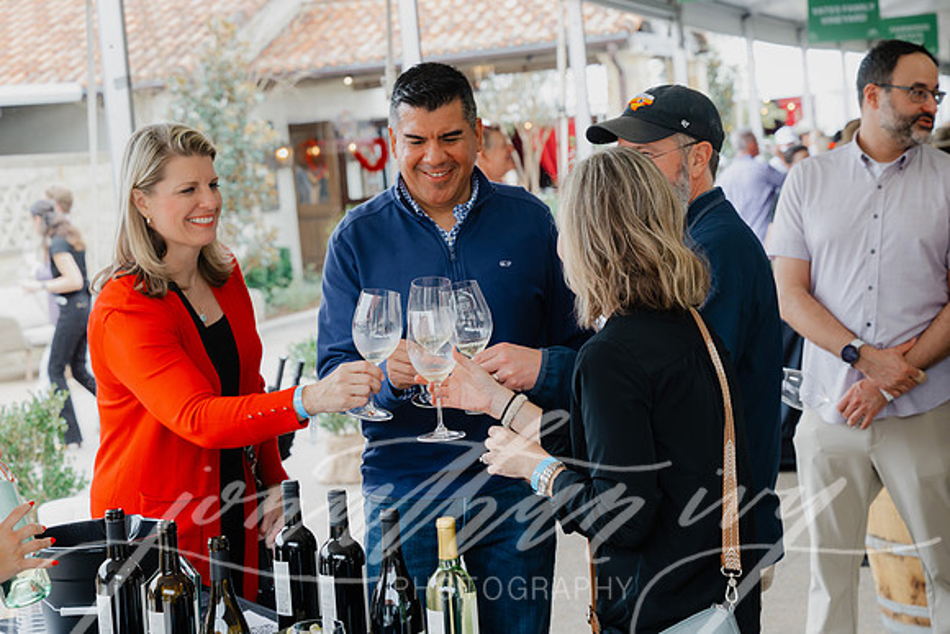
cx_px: 475
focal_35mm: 70
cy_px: 317
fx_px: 1848
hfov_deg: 28.8
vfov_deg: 19.5
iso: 2000
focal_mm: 70
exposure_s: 1/250
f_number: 5.6
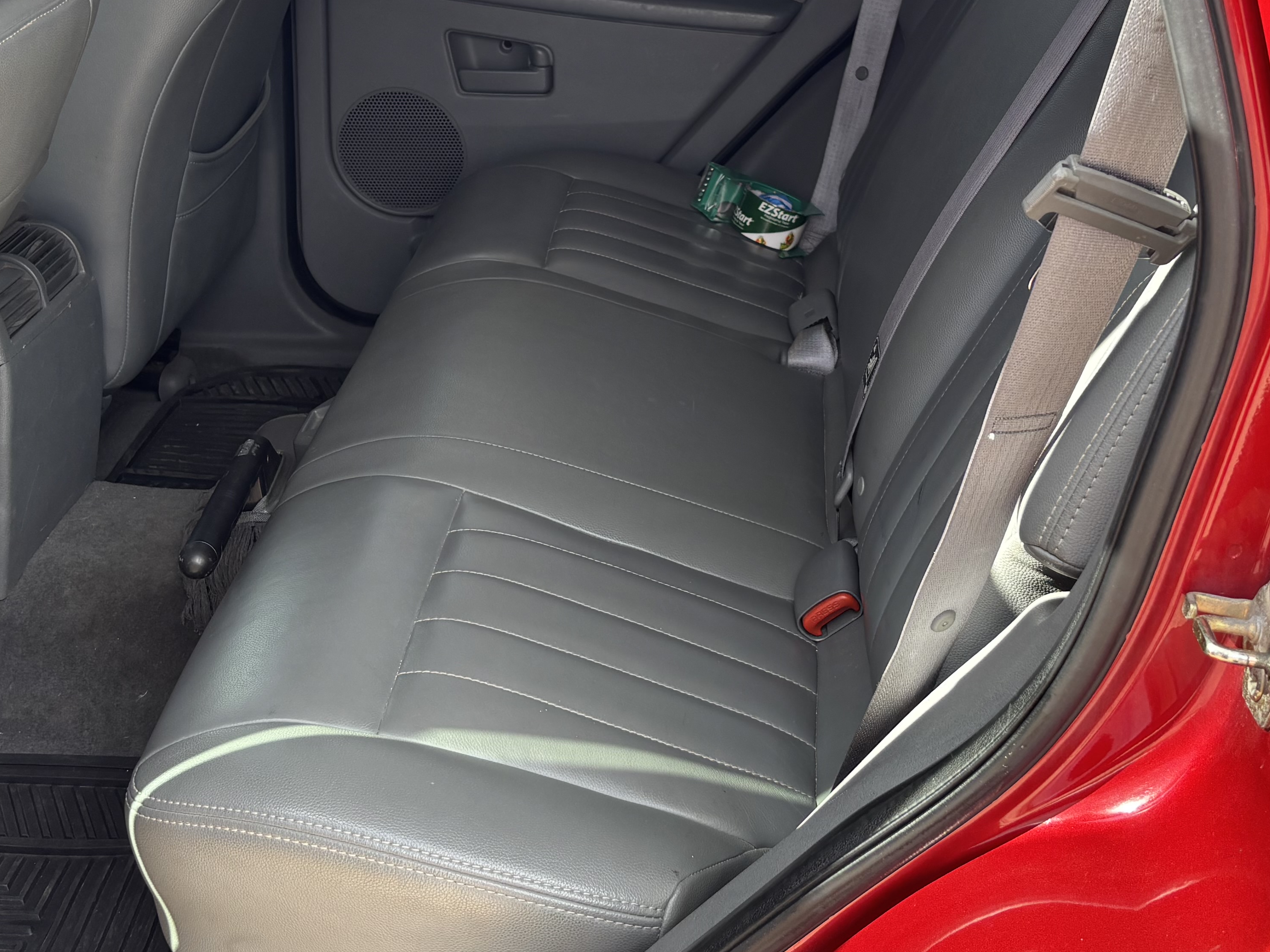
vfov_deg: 29.0
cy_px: 352
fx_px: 1835
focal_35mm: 50
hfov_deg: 38.2
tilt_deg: -25.0
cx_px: 629
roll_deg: -1.9
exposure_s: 1/160
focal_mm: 5.96
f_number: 1.6
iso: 40
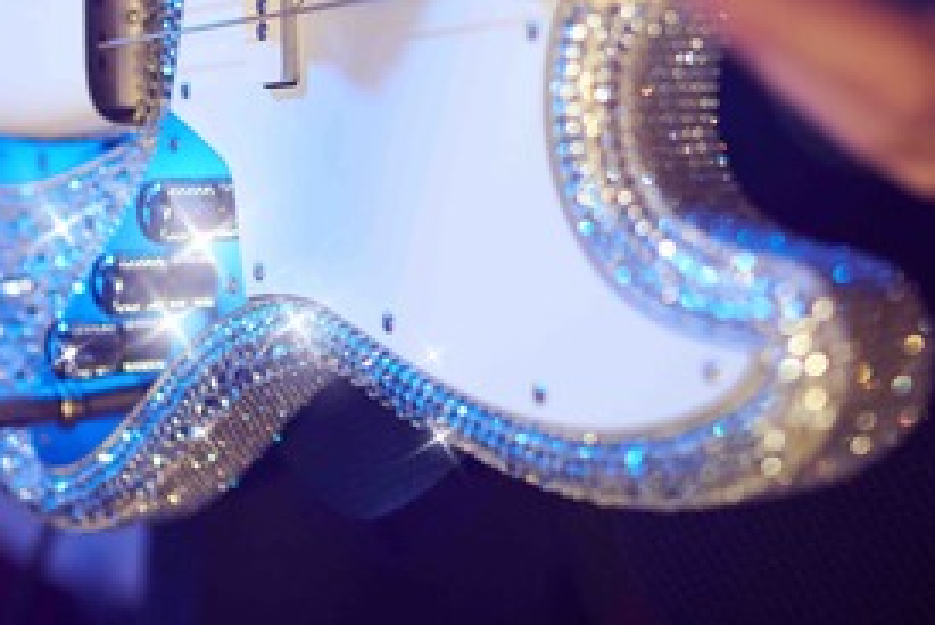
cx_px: 464
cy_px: -3
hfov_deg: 22.1
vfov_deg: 14.6
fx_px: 2391
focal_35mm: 92
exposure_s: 1/125
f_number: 1.4
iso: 1000
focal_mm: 35
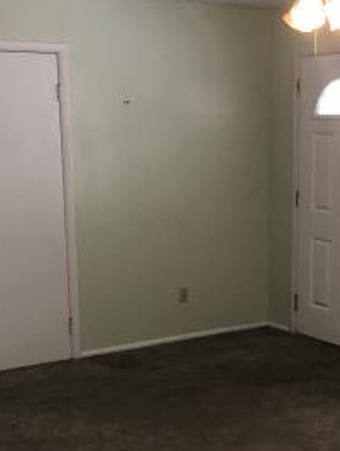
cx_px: 277
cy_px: 307
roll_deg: -0.7
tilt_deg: -12.6
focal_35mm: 67
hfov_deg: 21.7
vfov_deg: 28.7
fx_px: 875
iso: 32
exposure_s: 1/24
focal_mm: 3.99
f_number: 1.8
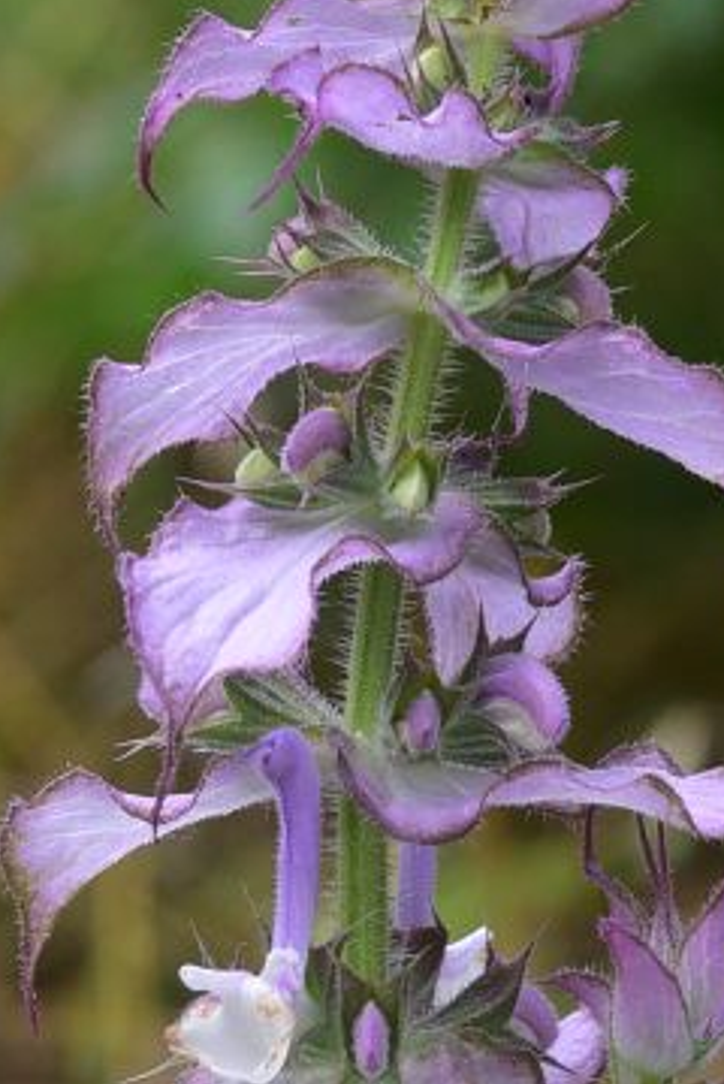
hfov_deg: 7.6
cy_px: 1890
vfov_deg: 10.7
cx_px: 324
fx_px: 5449
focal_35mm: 181
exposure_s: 1/125
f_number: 10
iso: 320
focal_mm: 50
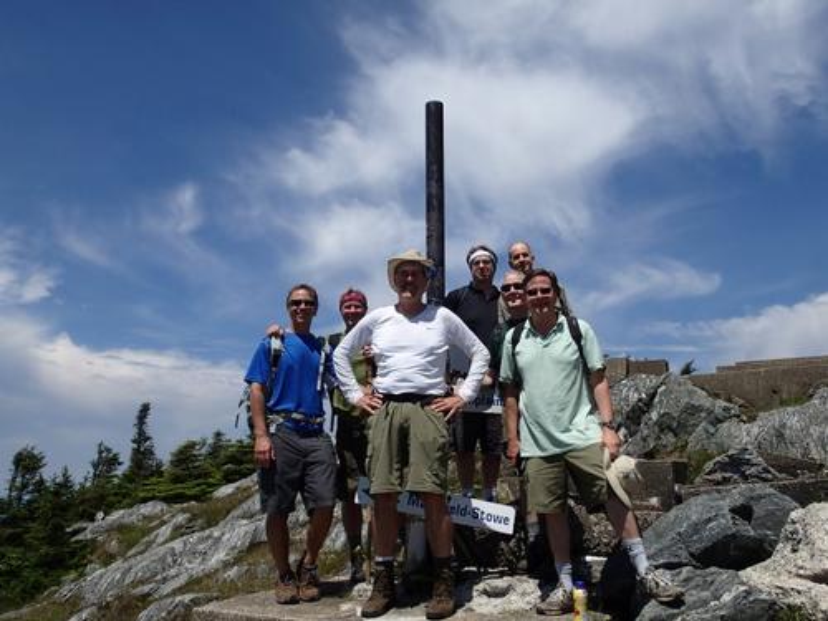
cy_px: 310
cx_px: 414
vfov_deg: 44.2
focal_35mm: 32
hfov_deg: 56.8
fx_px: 765
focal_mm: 5.87
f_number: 9
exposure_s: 1/320
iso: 100
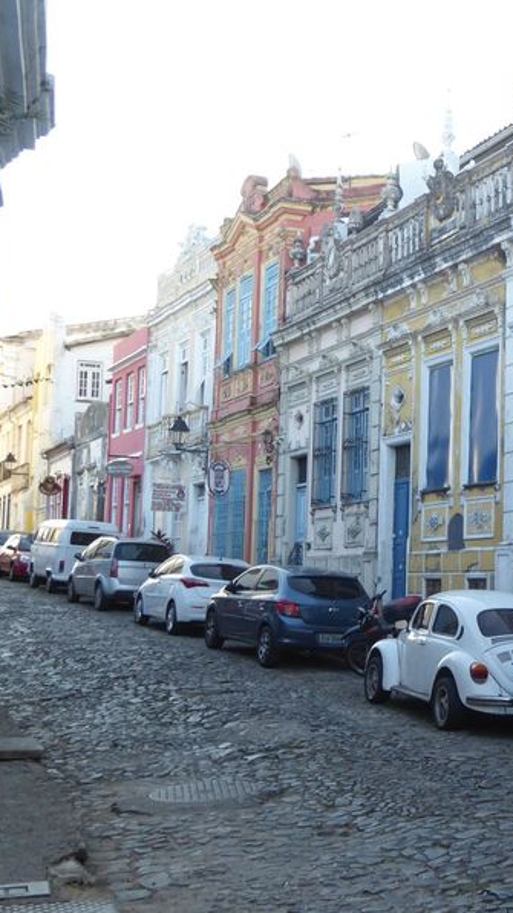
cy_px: 456
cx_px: 573
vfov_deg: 36.6
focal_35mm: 57
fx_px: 1379
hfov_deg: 20.1
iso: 100
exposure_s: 1/60
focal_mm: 6.7
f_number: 3.7
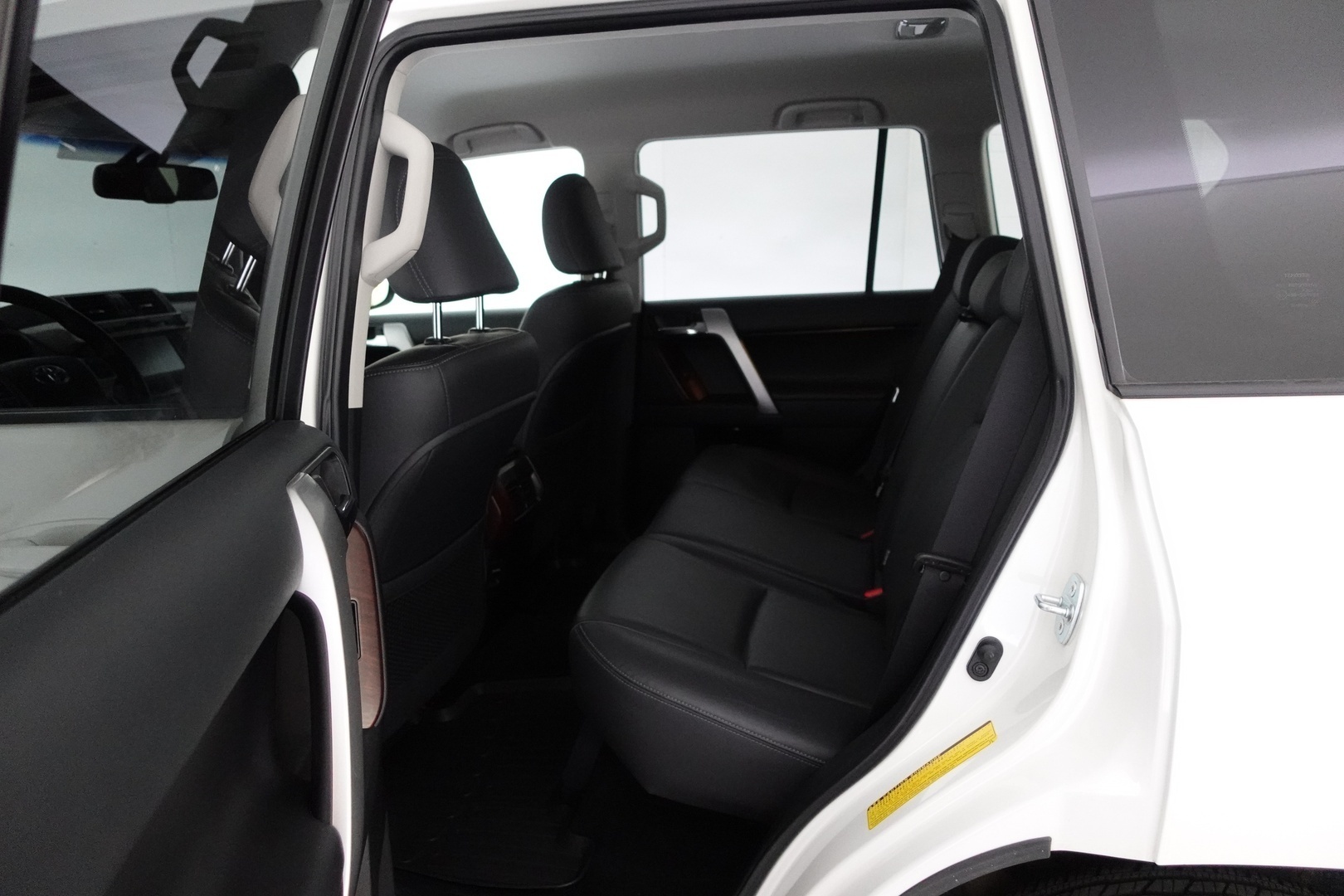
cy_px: 448
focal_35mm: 24
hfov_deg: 73.7
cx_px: 672
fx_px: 896
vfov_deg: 53.1
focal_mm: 9.4
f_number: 1.8
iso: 2500
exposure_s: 1/125
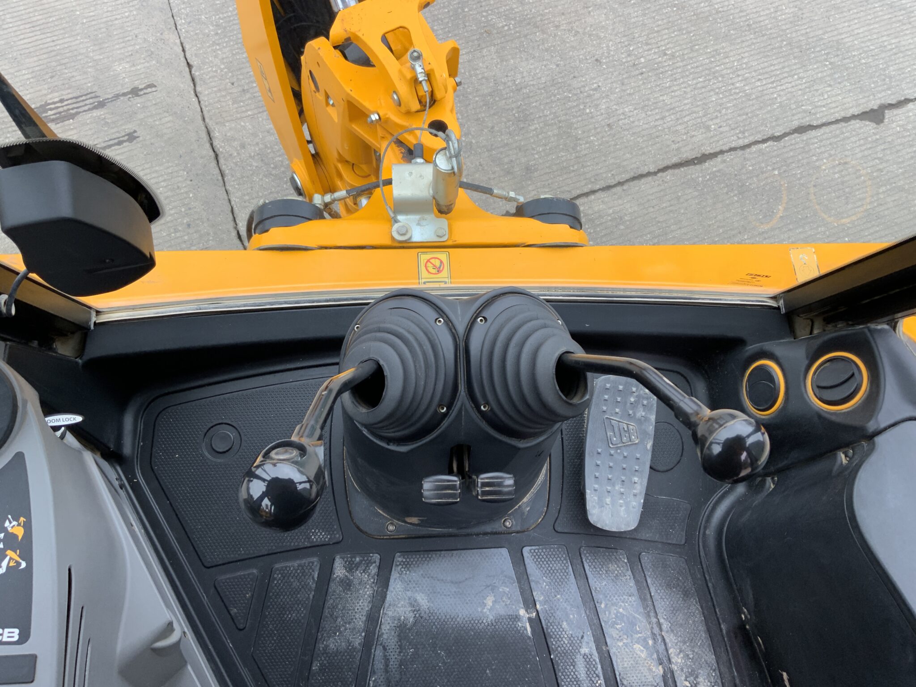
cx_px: 458
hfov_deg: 61.7
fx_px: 767
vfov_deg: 48.2
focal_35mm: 29
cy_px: 344
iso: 16
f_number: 1.8
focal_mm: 3
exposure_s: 1/144
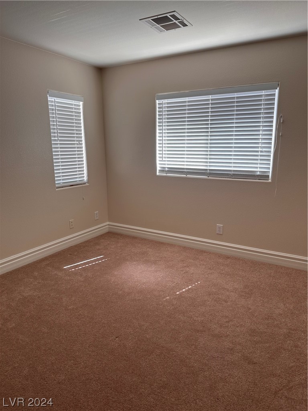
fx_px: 285
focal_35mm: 24
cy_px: 206
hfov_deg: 56.8
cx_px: 154
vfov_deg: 71.6
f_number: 1.78
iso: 80
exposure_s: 1/120
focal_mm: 6.86
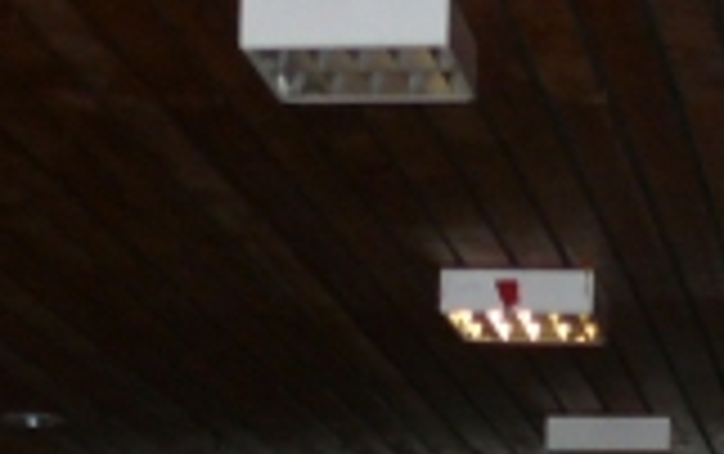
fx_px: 3634
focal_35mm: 184
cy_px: 1277
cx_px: 697
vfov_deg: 6.6
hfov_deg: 11.3
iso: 125
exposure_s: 1/30
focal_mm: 7.4
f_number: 2.8
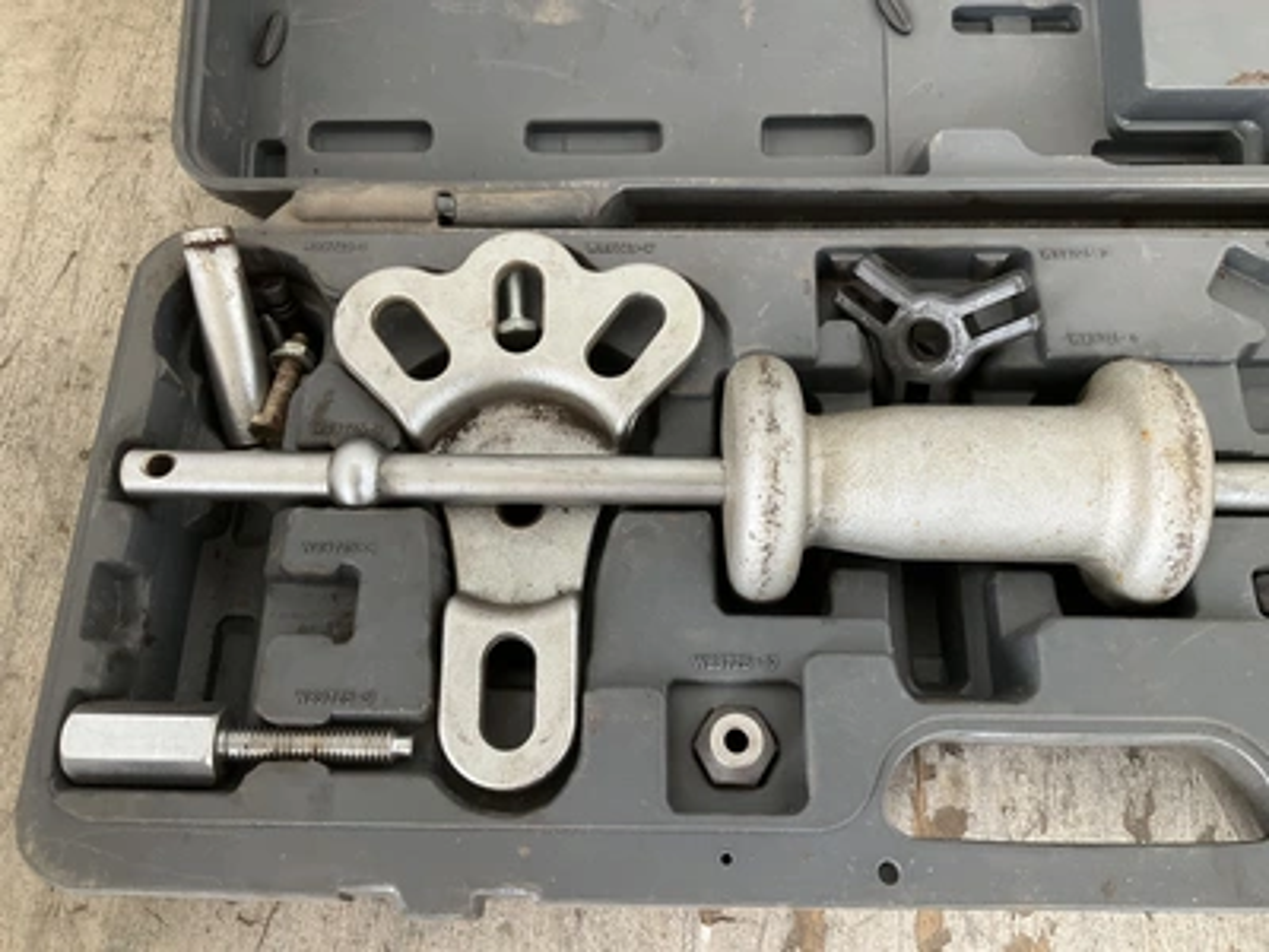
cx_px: 634
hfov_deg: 61.7
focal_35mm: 29
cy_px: 476
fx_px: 1063
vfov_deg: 48.2
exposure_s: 1/122
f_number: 1.8
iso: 50
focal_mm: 3
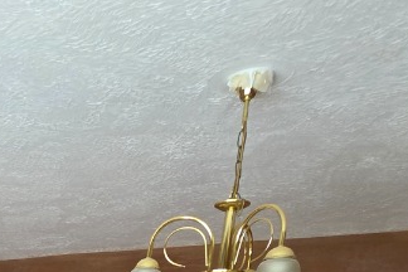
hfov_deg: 30.7
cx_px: -128
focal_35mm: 50
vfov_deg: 20.7
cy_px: 462
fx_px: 567
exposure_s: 1/50
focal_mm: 2.2
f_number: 1.9
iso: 320
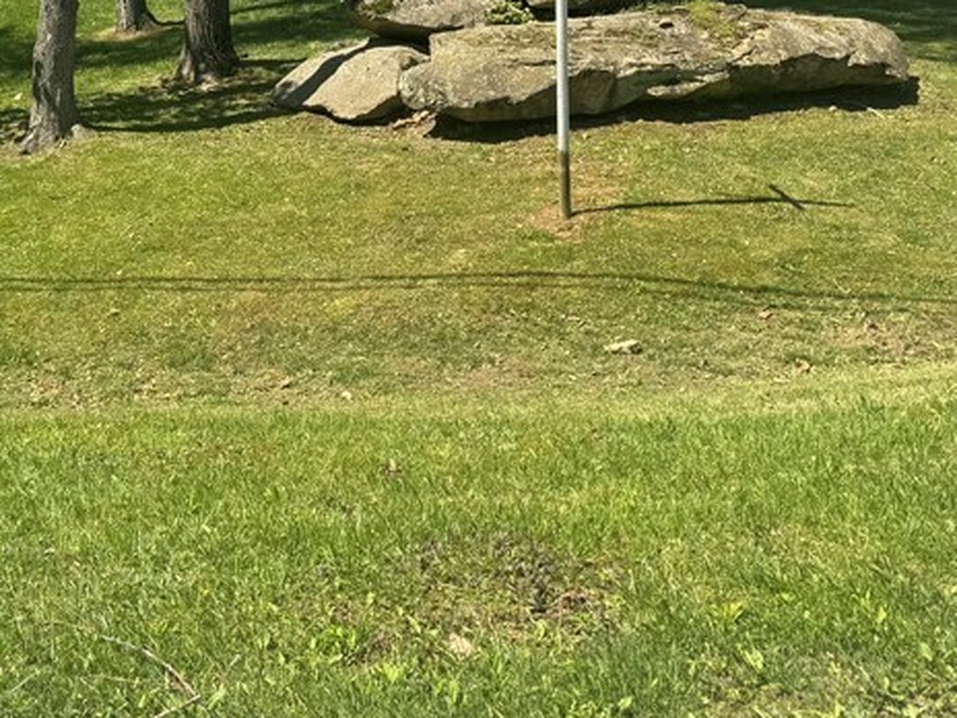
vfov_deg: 26.5
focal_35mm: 53
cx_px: 103
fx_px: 1465
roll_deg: -2.5
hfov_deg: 34.3
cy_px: 58
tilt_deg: -5.2
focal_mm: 6.76
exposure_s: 1/2415
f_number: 1.78
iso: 80
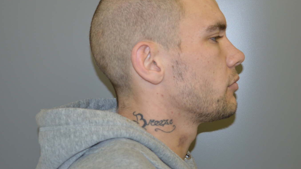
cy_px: 59
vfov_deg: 16.5
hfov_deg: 29.0
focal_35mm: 73
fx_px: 583
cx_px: 153
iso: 640
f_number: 5
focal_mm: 42
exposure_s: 1/60
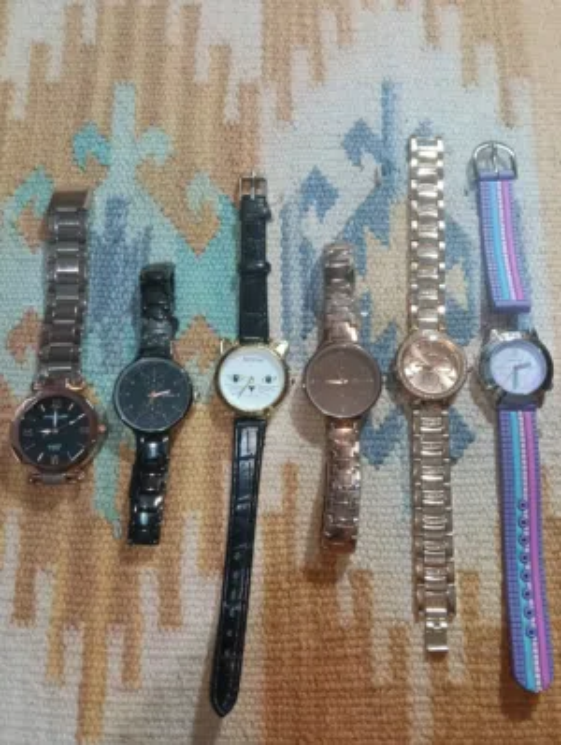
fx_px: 582
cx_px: 280
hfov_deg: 51.5
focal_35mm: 27
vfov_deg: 65.2
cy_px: 372
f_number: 1.8
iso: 400
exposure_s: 1/33.3
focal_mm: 3.98
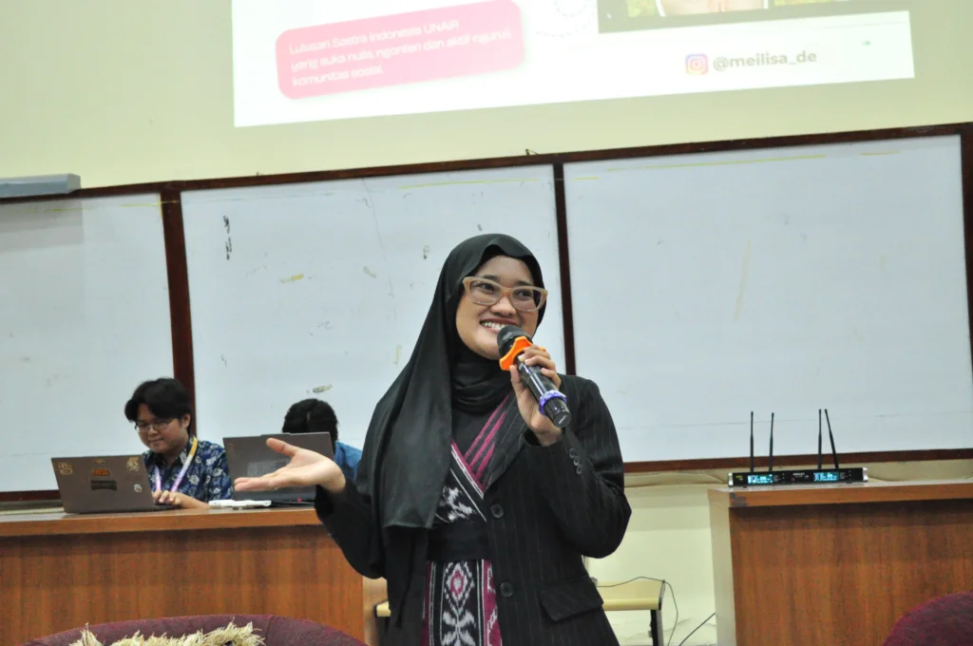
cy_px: 323
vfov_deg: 30.8
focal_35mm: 44
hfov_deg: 45.0
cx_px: 486
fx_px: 1174
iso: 3200
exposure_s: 1/60
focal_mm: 29
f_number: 4.5
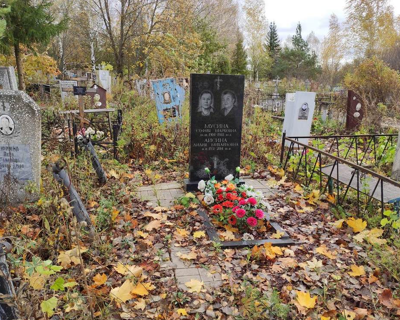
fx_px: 331
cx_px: 204
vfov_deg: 51.5
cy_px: 165
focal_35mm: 28
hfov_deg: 62.2
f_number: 1.75
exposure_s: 1/447
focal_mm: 4.77
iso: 112
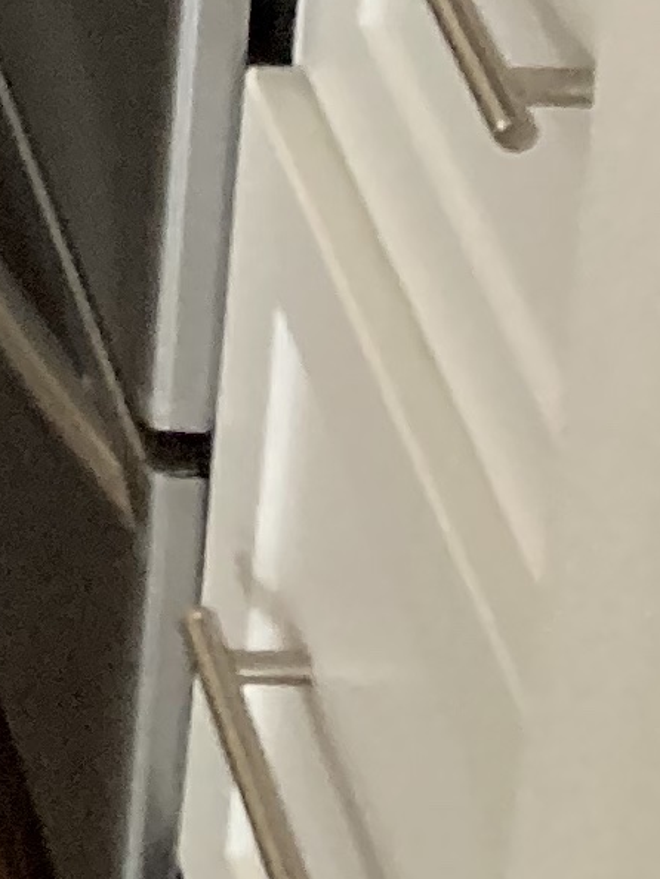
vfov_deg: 8.5
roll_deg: -0.3
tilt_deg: -14.7
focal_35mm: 190
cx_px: -1382
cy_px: -1888
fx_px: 4827
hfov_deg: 7.0
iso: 200
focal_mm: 3.99
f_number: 1.8
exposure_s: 1/60
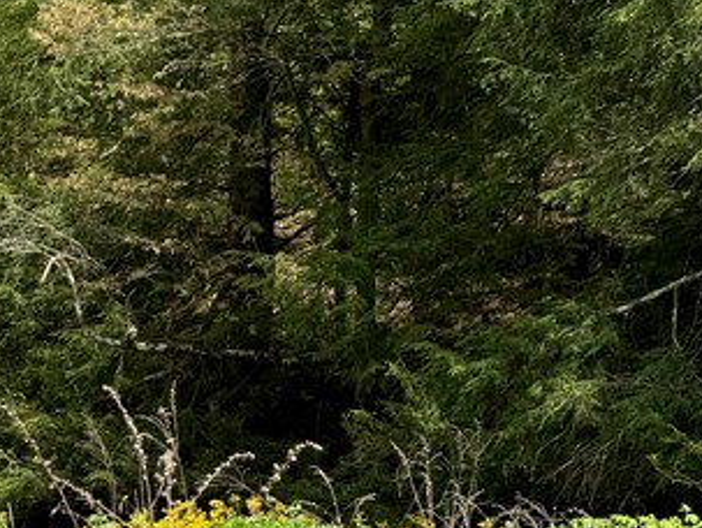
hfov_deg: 23.5
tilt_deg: -3.3
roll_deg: -2.6
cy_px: 586
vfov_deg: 17.6
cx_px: 86
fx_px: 1645
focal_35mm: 81
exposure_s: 1/1855
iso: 80
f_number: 1.78
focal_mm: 6.76
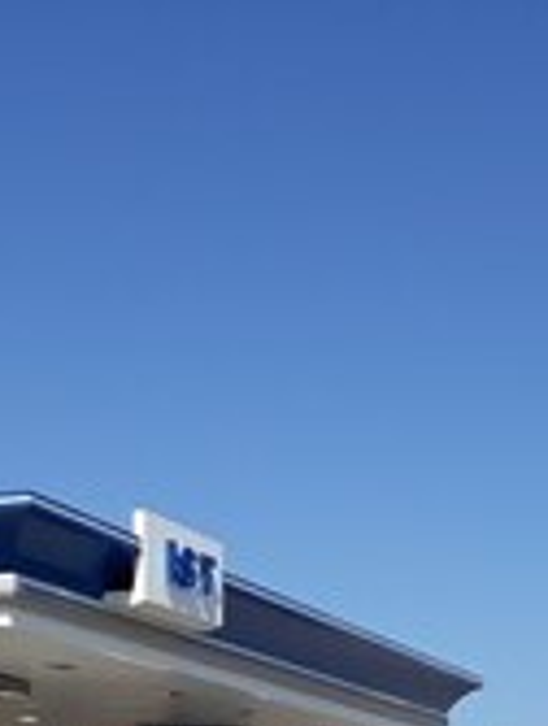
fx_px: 1682
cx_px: 317
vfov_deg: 20.9
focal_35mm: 80
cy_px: 1069
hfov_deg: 18.5
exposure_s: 1/1988
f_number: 1.9
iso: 40
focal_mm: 3.6
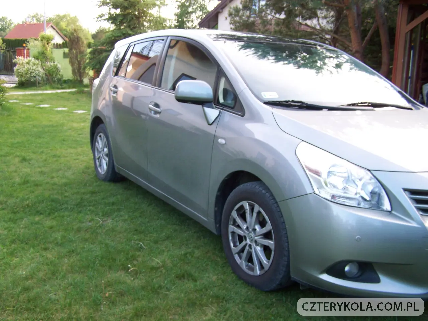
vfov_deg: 37.7
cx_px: 214
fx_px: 470
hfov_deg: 49.0
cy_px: 160
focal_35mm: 38
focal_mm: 6.3
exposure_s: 1/60
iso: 100
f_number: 2.8
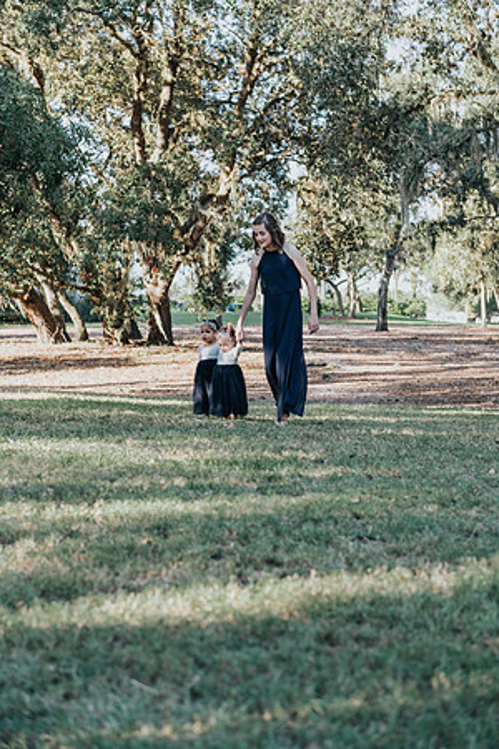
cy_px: 374
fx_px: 1455
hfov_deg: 19.5
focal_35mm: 70
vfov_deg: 28.8
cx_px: 250
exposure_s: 1/125
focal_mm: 70
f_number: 4
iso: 100
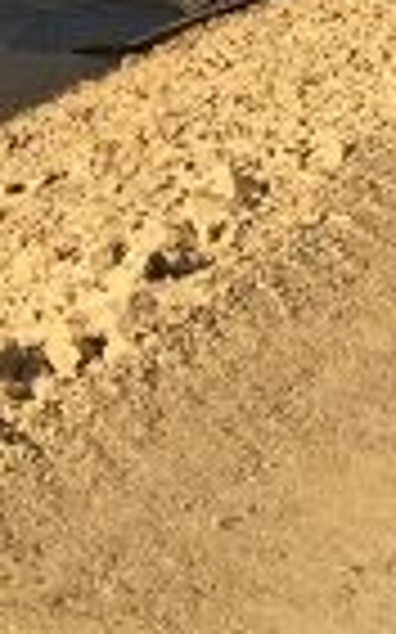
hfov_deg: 7.5
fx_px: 3025
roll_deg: +0.4
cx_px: 396
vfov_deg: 11.3
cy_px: -427
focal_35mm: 175
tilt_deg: -2.0
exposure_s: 1/625
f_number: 2.2
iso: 25
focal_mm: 4.15
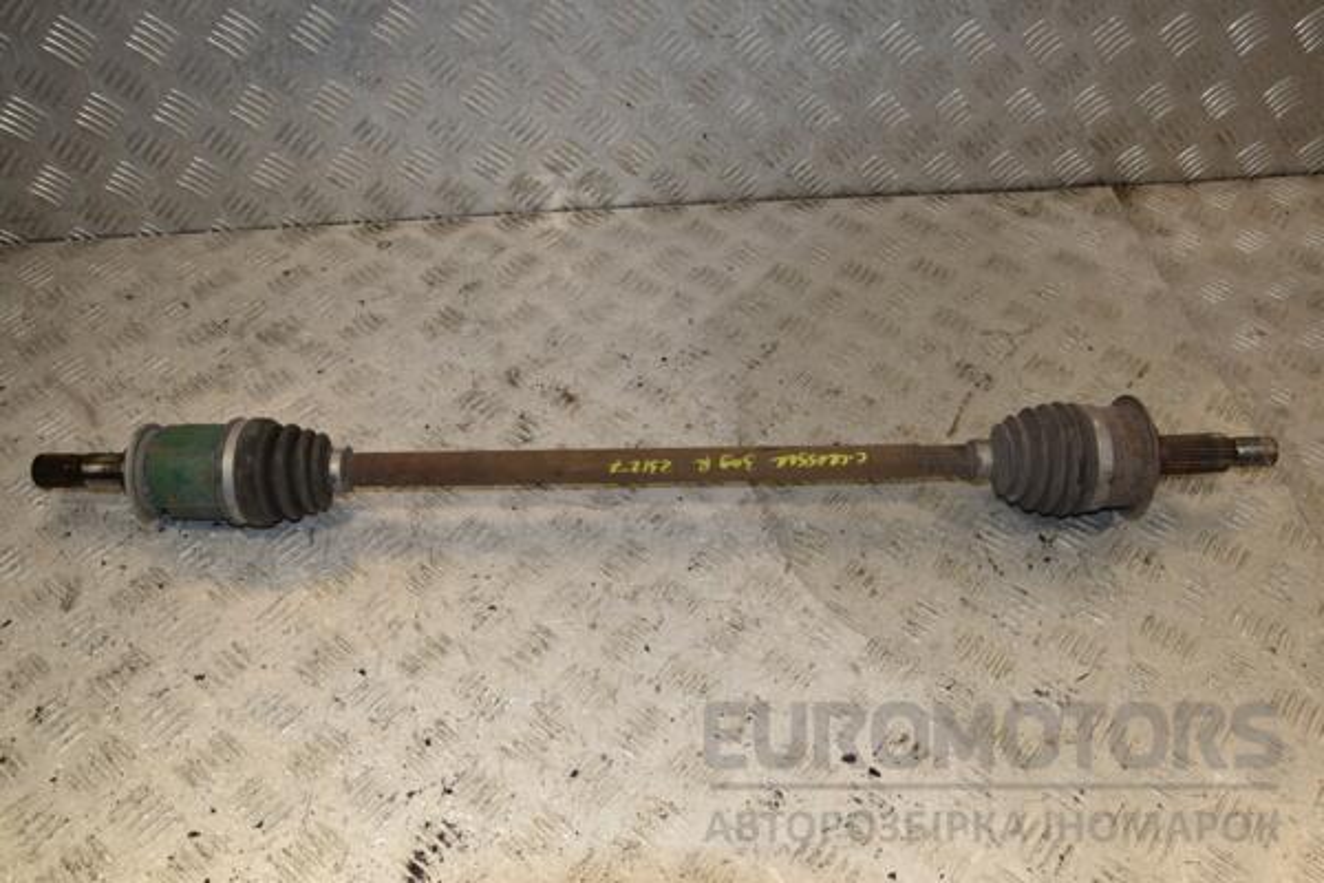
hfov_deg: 59.5
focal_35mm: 32
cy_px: 442
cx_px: 662
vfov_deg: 41.7
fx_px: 1158
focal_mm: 21
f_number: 9
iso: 800
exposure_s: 1/200
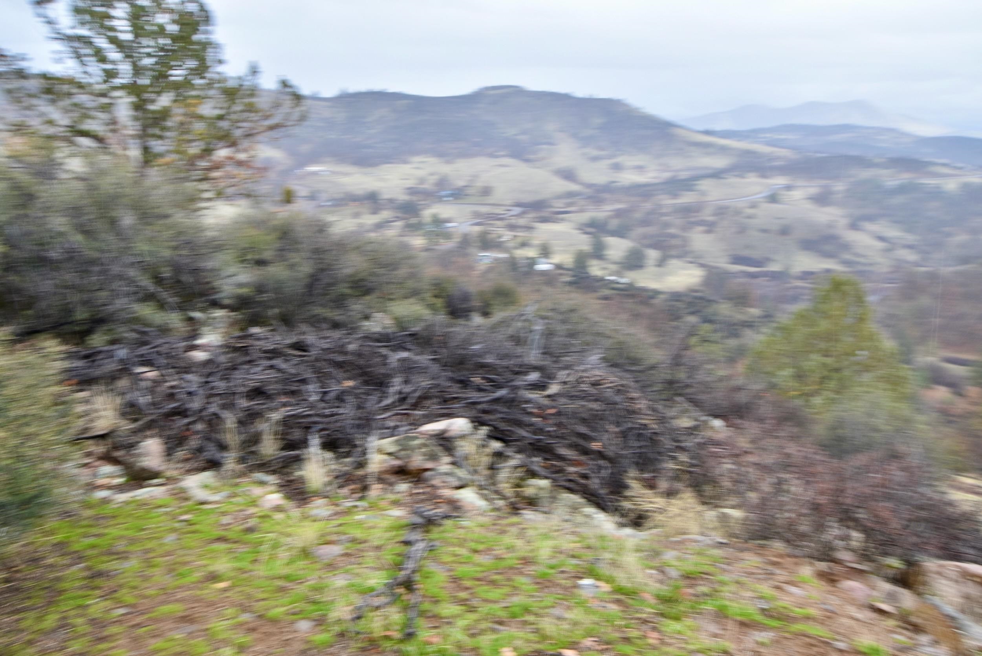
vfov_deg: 50.4
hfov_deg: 70.4
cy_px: 328
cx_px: 491
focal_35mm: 26
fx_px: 696
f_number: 8
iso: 200
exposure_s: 1/60
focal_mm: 17
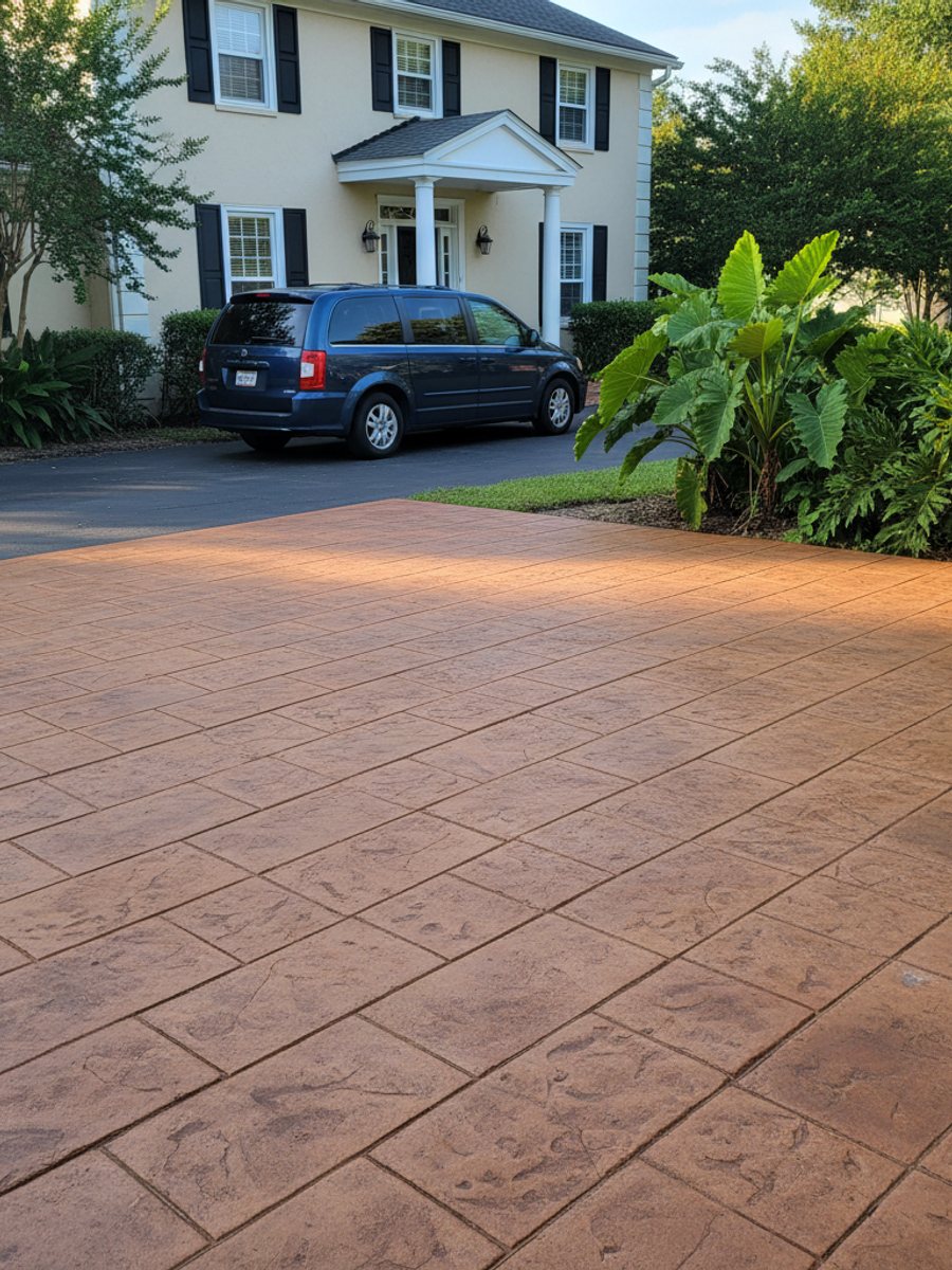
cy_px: 635
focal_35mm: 26
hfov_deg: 53.1
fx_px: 953
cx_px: 476
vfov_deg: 67.3
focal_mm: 5.7
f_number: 1.6
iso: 115
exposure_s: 1/826
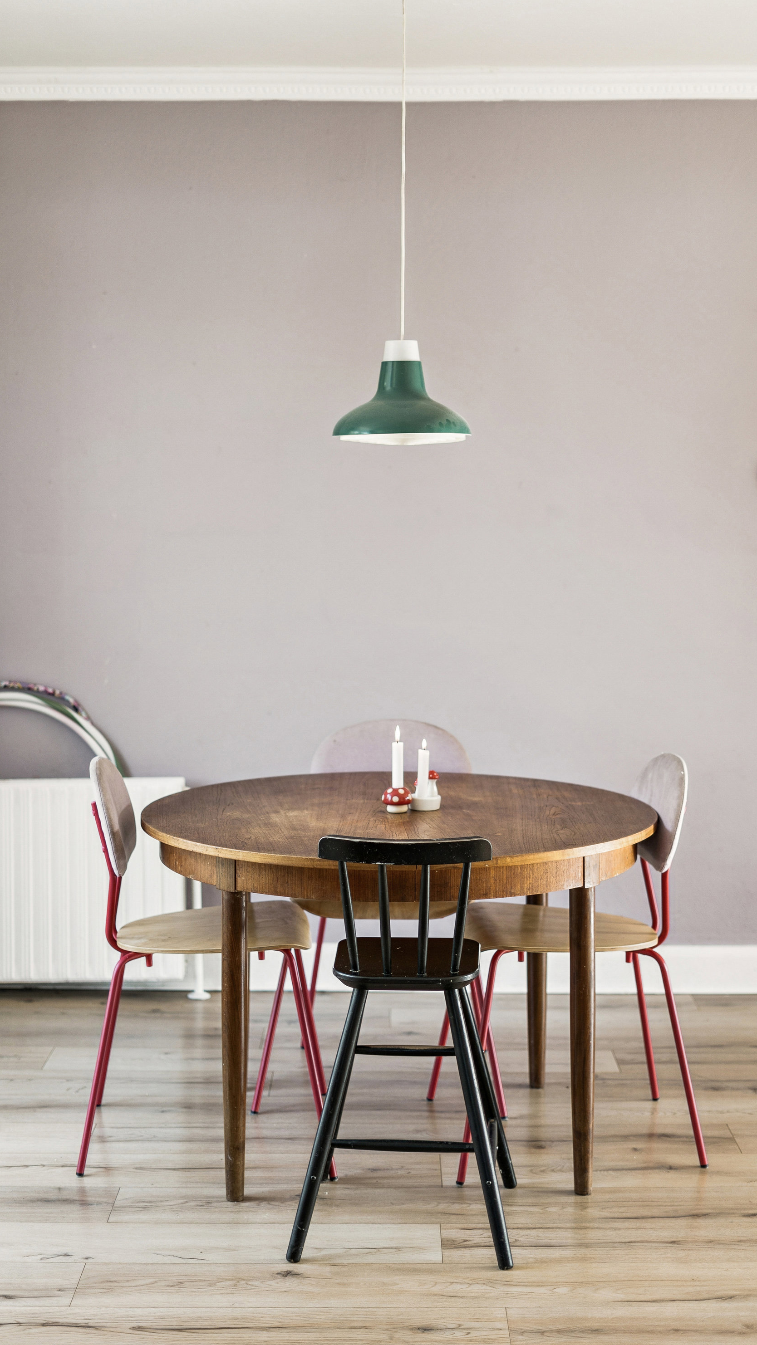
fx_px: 1891
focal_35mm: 53
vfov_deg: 39.2
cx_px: 379
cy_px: 673
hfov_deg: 22.6
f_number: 2
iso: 200
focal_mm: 50
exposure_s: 1/160
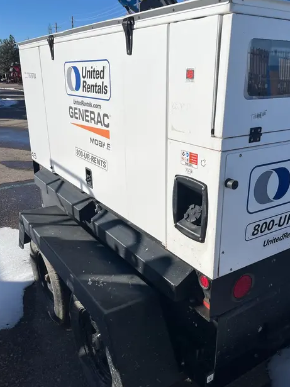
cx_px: 159
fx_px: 346
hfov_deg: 45.4
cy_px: 204
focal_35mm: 31
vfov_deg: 58.3
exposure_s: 1/9091
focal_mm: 5.1
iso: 50
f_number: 1.6
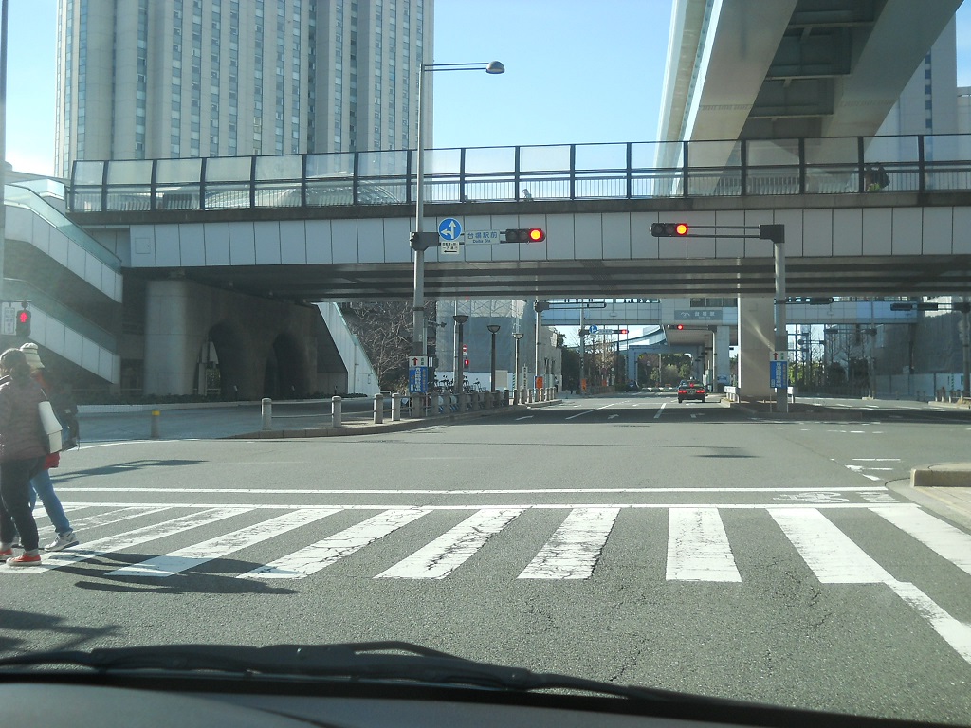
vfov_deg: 35.1
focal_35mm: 41
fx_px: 1150
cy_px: 364
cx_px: 486
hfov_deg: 45.8
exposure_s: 1/160
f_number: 5.5
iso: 80
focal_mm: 6.72
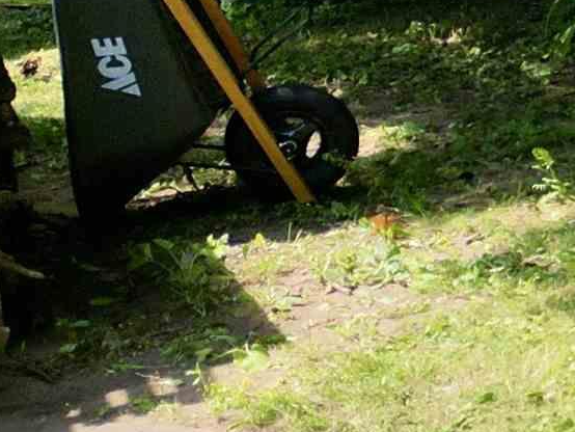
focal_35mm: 133
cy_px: 20
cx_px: 1522
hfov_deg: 11.4
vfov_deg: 11.1
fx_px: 2210
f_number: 1.7
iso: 100
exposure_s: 1/725
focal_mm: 6.72
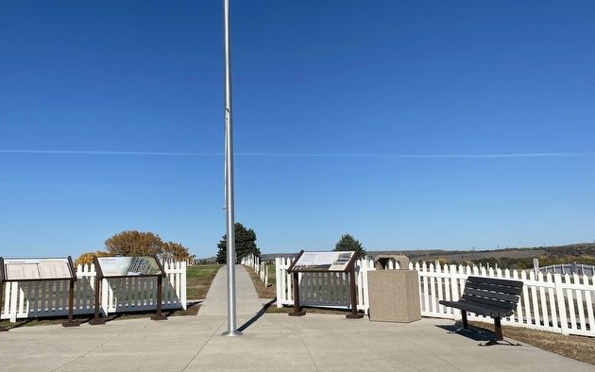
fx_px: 568
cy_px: 144
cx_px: 247
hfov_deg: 55.0
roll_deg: +2.5
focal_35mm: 35
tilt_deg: +13.3
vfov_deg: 36.1
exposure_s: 1/5236
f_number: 1.8
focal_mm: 4.25
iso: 32
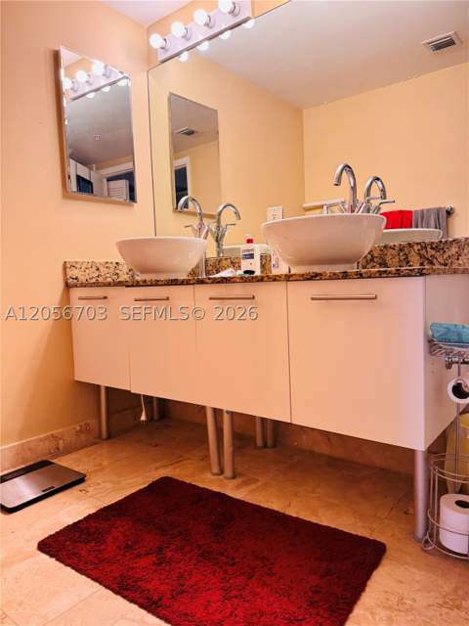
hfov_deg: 56.8
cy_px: 313
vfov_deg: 71.6
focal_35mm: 24
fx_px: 434
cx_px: 234
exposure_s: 1/120
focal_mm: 6.76
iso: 125
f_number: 1.78
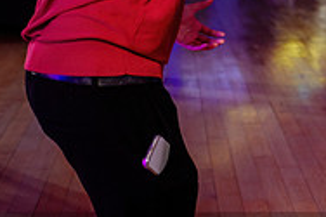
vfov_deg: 14.1
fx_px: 878
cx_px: 433
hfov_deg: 19.3
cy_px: 73
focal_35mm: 97
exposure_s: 1/200
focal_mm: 28
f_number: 2
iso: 1600
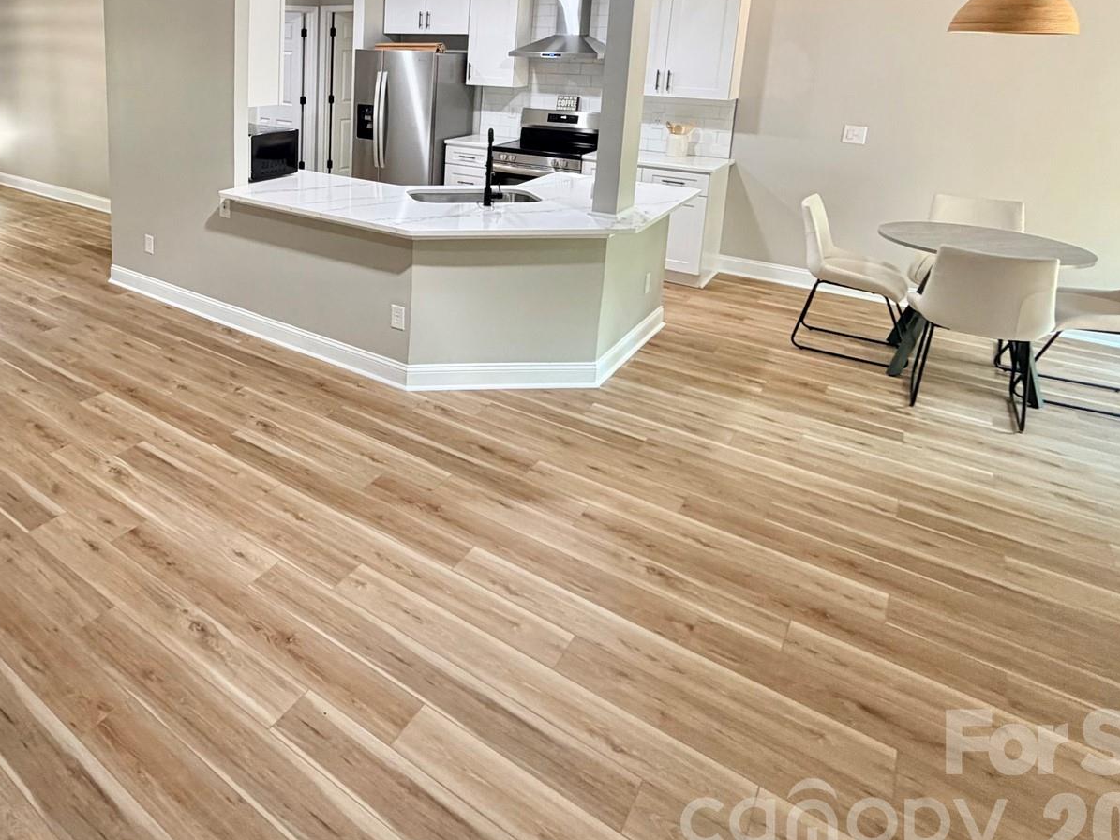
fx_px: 776
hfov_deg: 67.2
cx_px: 285
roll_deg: -0.3
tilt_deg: -10.9
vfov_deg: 53.2
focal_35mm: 24
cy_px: 173
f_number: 2.2
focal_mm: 2.22
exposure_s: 1/60
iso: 250
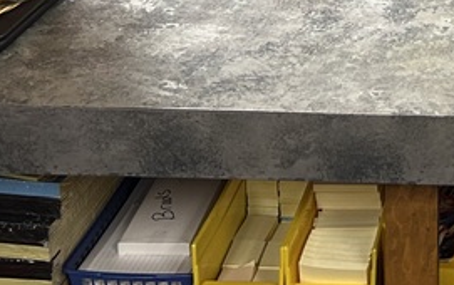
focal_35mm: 104
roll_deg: -1.0
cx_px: 585
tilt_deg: -9.1
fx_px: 1288
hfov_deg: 18.6
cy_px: -342
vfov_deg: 11.1
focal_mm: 5.7
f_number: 1.5
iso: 125
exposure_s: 1/60
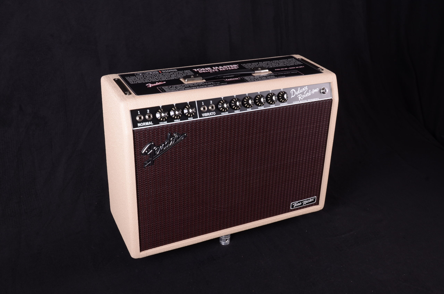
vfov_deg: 34.1
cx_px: 222
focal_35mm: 39
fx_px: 480
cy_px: 147
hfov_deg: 49.6
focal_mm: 26
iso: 200
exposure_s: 1/200
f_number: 13
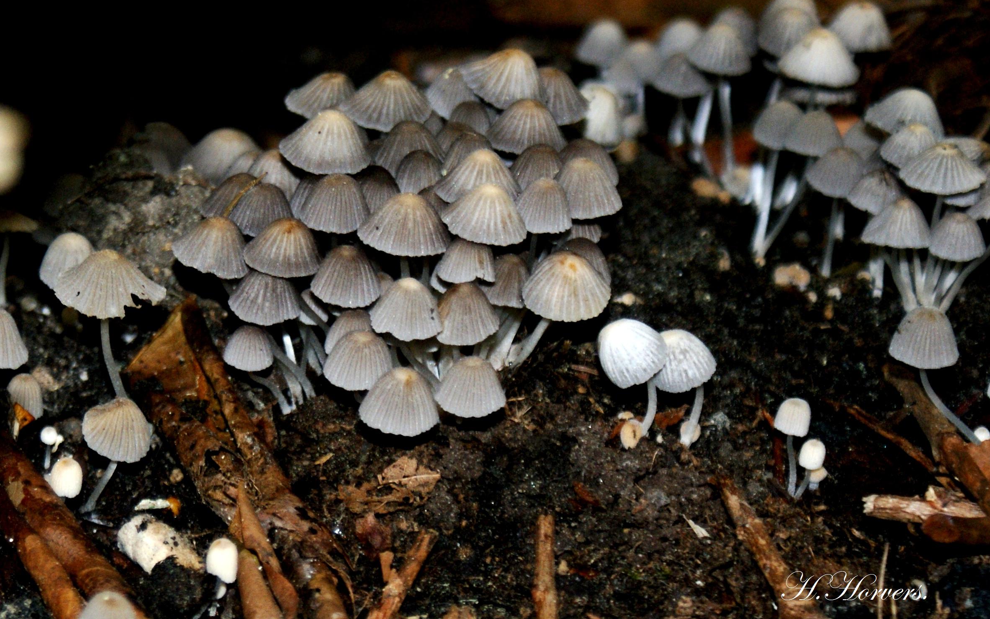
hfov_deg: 22.6
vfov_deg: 14.2
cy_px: 289
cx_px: 496
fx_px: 2482
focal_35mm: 92
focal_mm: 60
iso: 400
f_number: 5.6
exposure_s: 1/100
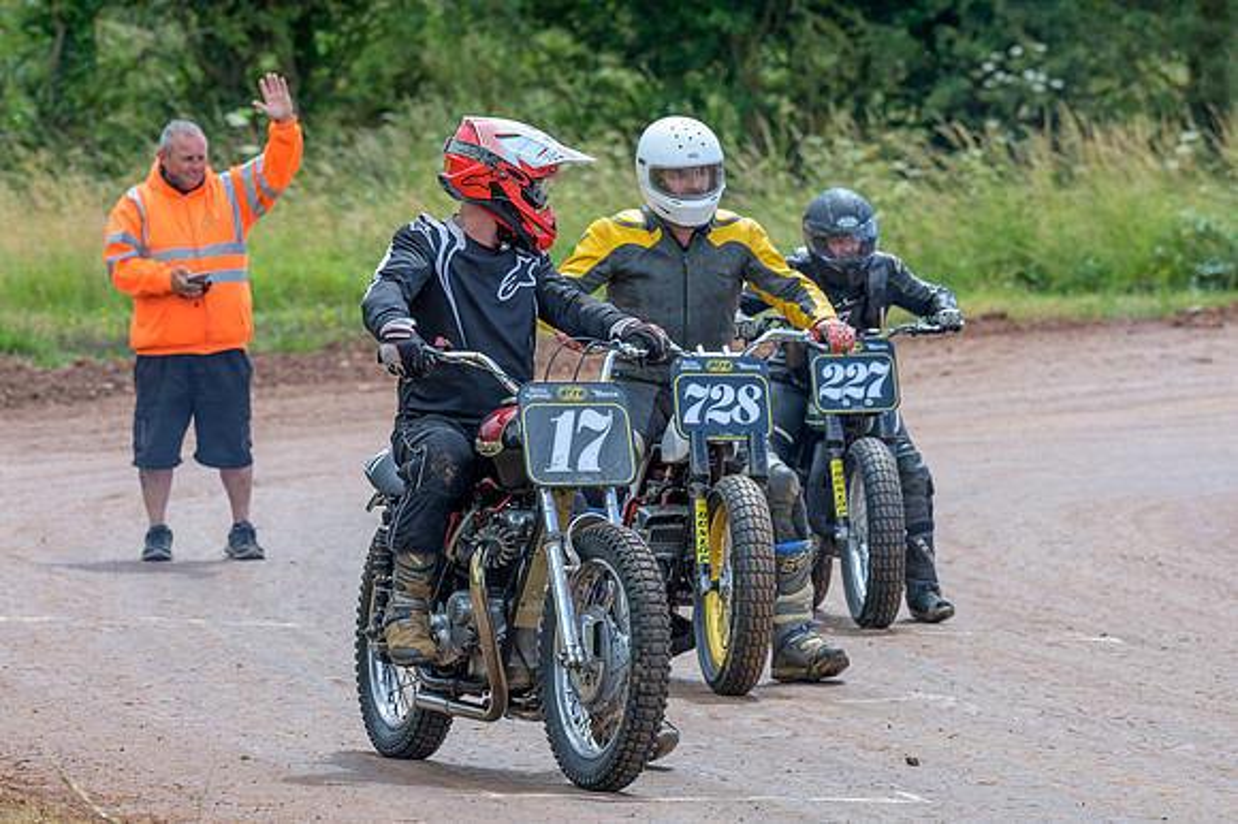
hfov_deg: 6.9
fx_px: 10310
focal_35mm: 300
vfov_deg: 4.6
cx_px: 619
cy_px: 412
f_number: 6.3
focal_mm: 200
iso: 220
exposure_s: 1/400
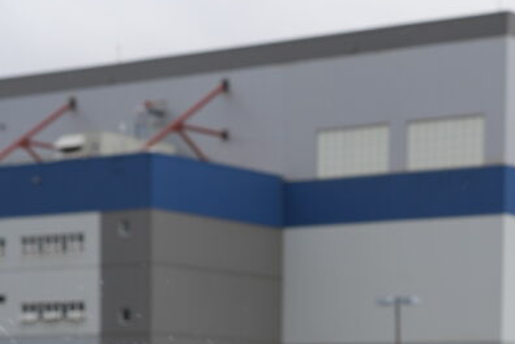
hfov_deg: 14.5
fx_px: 1947
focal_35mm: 136
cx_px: 647
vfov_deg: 9.6
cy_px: 641
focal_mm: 35
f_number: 5.6
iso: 100
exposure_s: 1/320
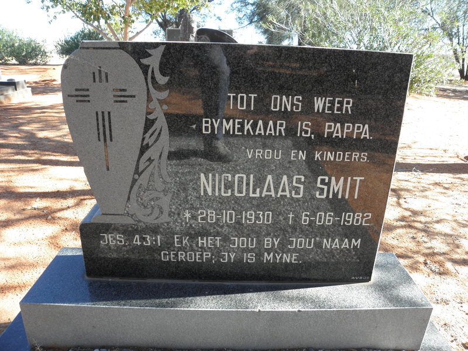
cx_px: 234
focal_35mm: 26
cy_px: 176
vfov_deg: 53.1
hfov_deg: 67.3
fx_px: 352
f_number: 4
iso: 64
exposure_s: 1/60
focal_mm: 4.6
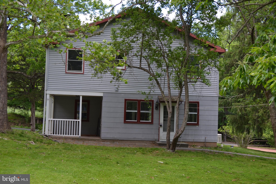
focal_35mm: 52
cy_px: 92
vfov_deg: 25.7
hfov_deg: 37.9
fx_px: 402
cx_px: 138
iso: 200
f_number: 5.6
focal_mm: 35
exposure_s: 1/125
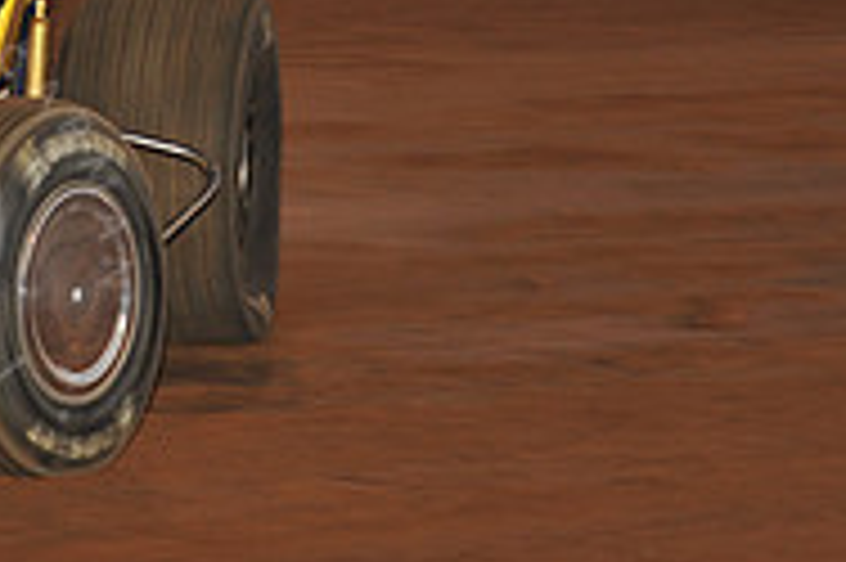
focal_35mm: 416
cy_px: -148
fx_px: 9767
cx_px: -144
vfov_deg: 3.3
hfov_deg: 4.9
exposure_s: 1/320
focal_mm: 135
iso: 640
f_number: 6.3
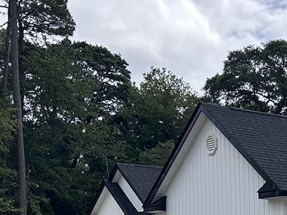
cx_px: 349
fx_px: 746
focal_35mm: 90
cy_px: 284
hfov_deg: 20.3
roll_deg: +2.3
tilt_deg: -2.0
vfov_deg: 15.6
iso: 80
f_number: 1.78
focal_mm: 6.86
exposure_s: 1/5263
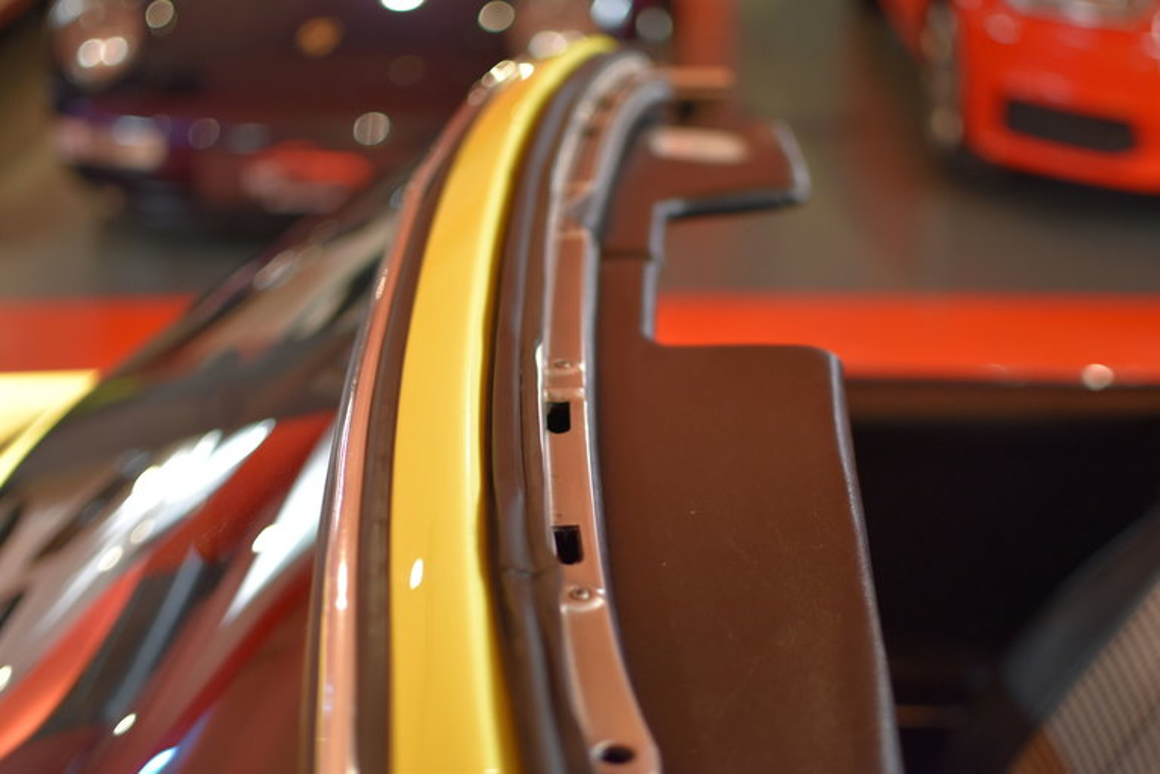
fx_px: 1692
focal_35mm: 52
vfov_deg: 25.8
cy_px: 387
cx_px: 580
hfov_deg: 37.8
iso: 900
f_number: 1.8
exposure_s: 1/60
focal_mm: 35
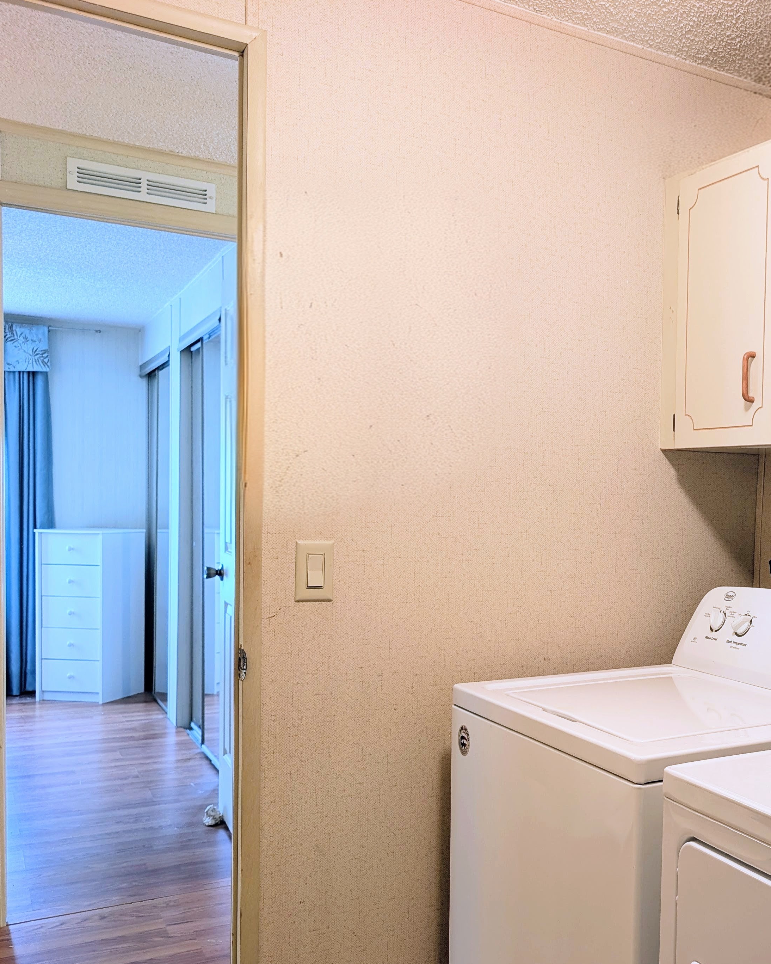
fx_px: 998
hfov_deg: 39.2
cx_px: 695
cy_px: 540
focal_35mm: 35
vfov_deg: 51.4
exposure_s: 1/24
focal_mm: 6.9
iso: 66
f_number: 1.68
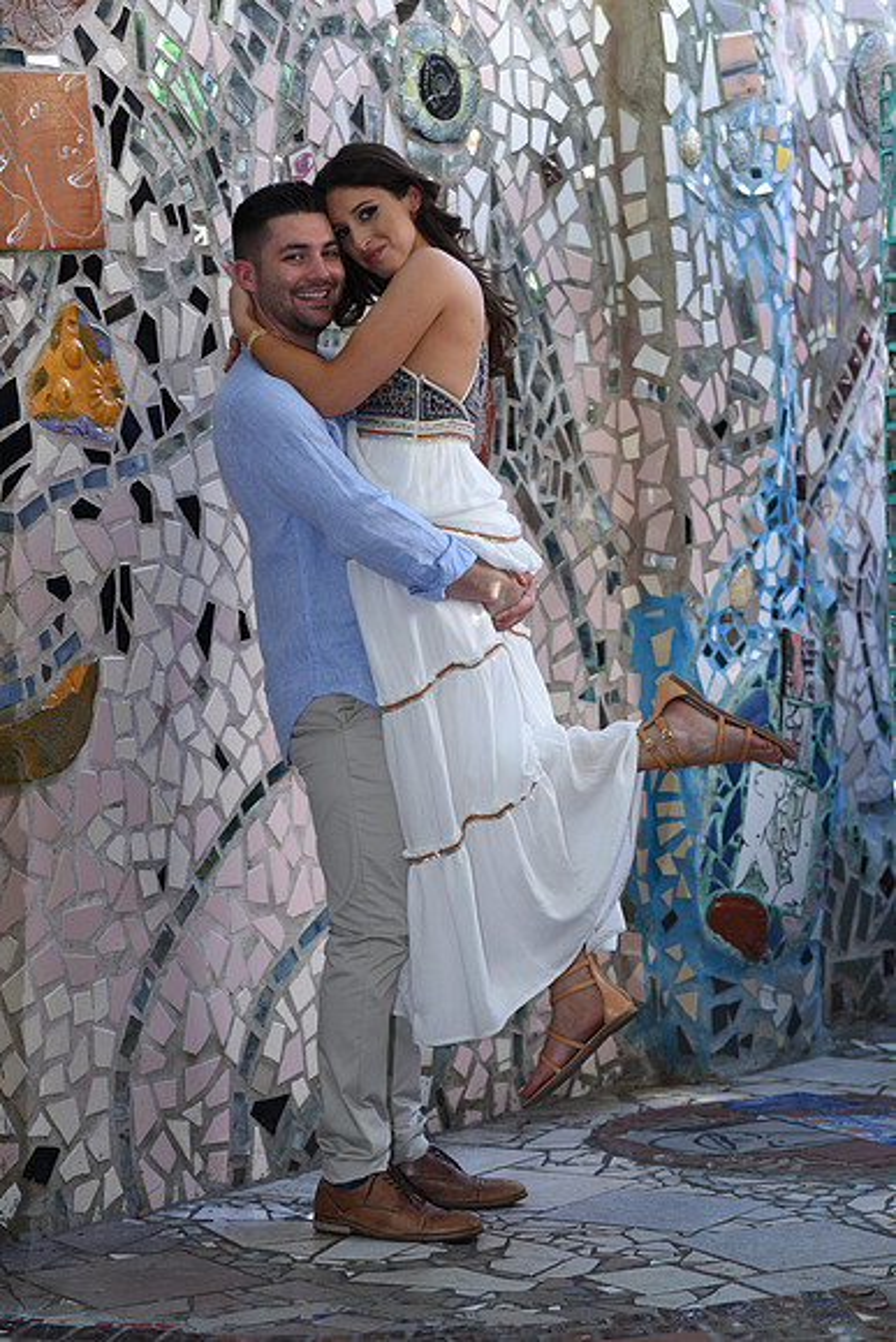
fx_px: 3171
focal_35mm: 85
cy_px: 671
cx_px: 448
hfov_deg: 16.1
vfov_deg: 23.9
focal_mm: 85
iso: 320
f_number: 4
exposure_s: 1/160
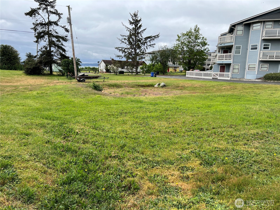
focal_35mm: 26
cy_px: 105
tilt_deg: -10.4
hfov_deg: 67.3
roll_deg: -0.8
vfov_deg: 53.1
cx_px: 140
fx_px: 210
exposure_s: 1/1869
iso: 50
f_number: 1.5
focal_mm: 5.7
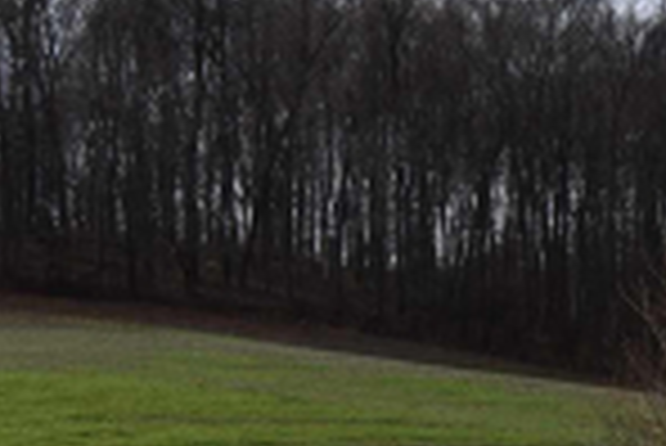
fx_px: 2815
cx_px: 716
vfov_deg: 9.0
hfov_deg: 13.3
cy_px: 482
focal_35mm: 152
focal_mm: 20
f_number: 11
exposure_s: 1/200
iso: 100
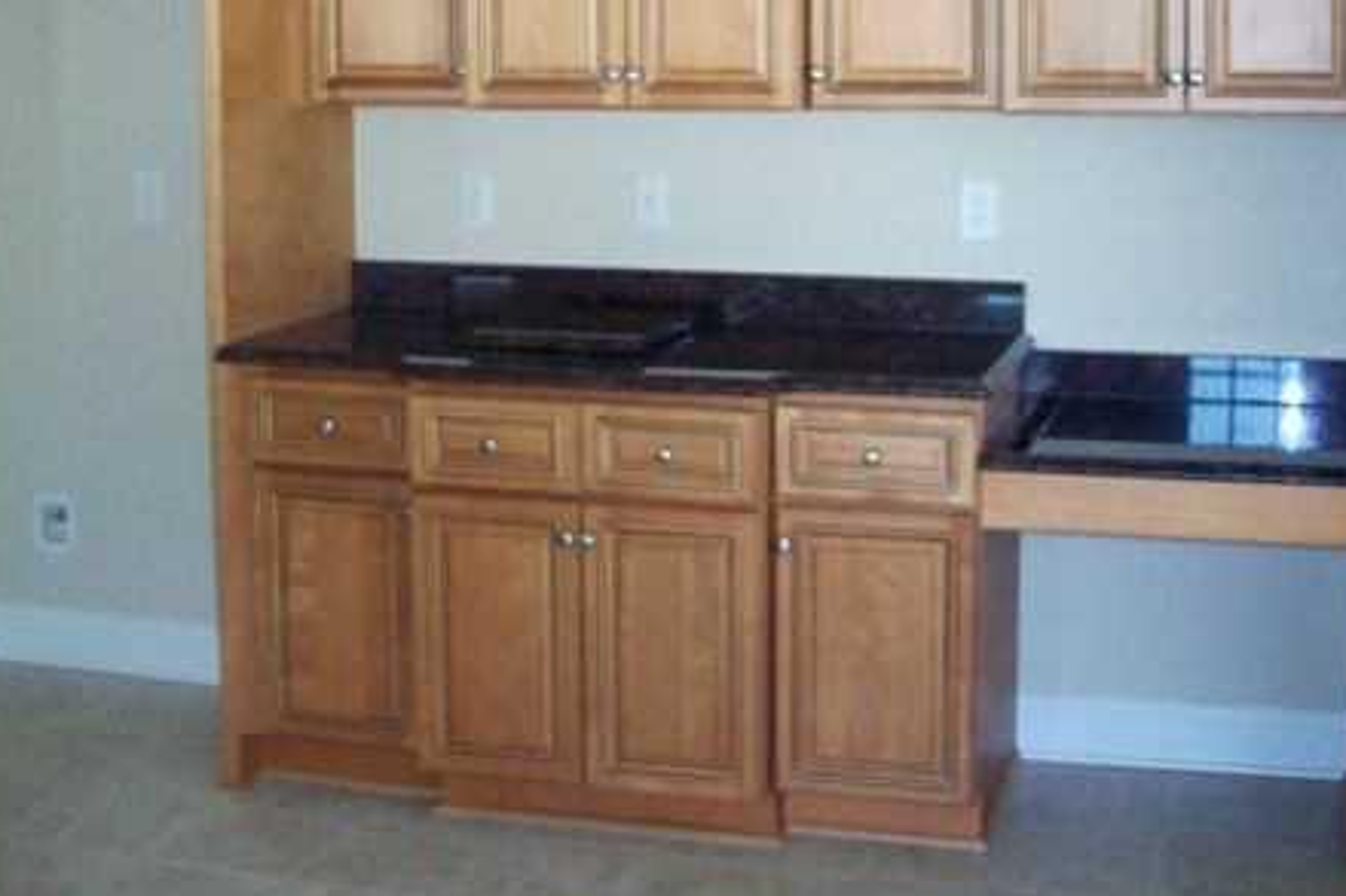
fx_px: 2093
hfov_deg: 35.6
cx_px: 743
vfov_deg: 23.9
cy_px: 196
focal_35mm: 56
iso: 160
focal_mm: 6.2
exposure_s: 1/45
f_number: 2.8
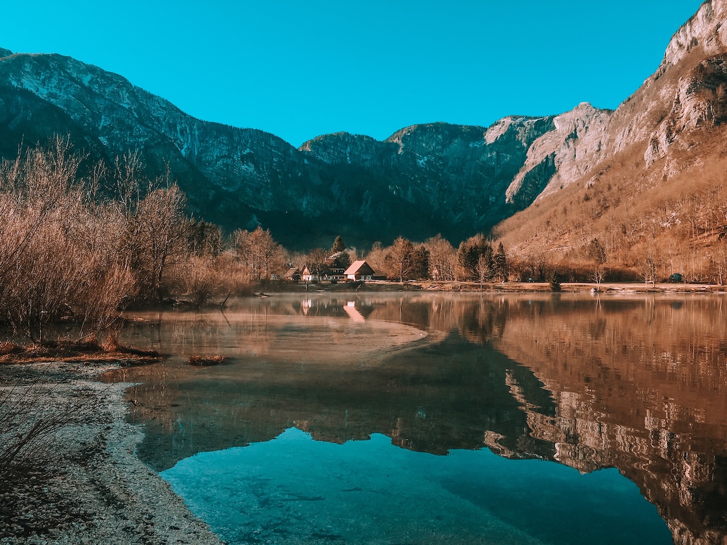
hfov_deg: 61.7
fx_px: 609
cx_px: 364
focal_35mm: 29
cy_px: 272
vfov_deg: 48.2
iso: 25
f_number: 2.2
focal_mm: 4.15
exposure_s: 1/640
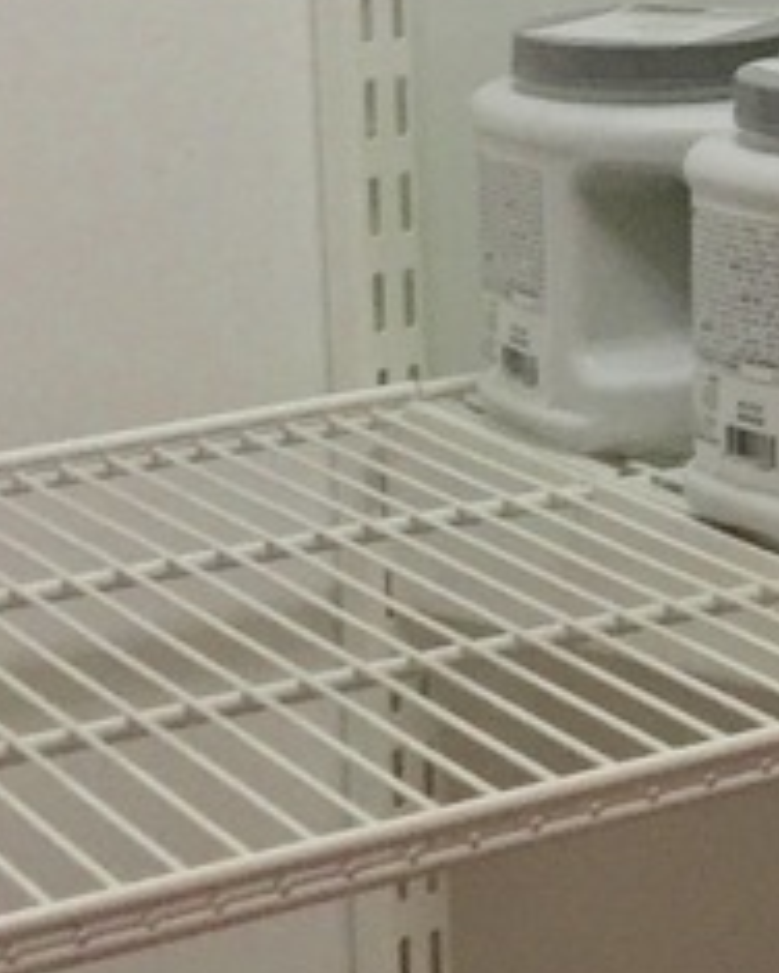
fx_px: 3747
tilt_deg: -5.2
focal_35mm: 130
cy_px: -79
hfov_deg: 11.0
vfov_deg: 14.5
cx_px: 1421
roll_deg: +1.1
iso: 160
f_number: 2.2
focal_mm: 4.15
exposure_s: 1/30
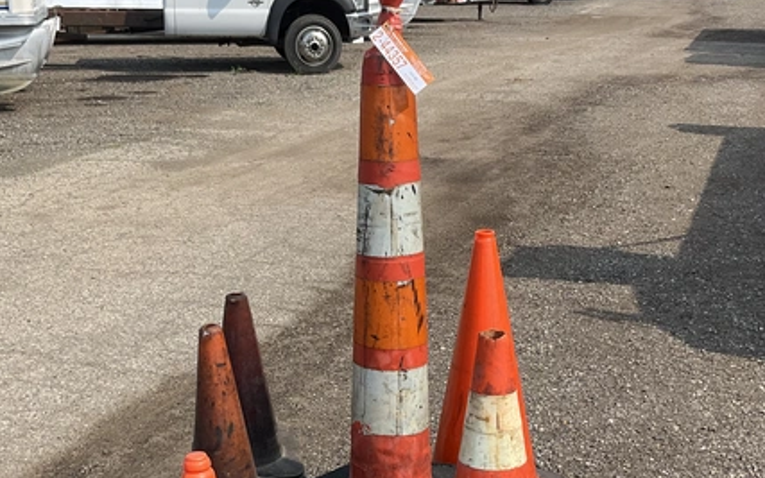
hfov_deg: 37.5
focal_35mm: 54
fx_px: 1126
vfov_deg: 23.6
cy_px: 395
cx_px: 355
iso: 25
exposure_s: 1/1342
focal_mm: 3
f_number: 1.8
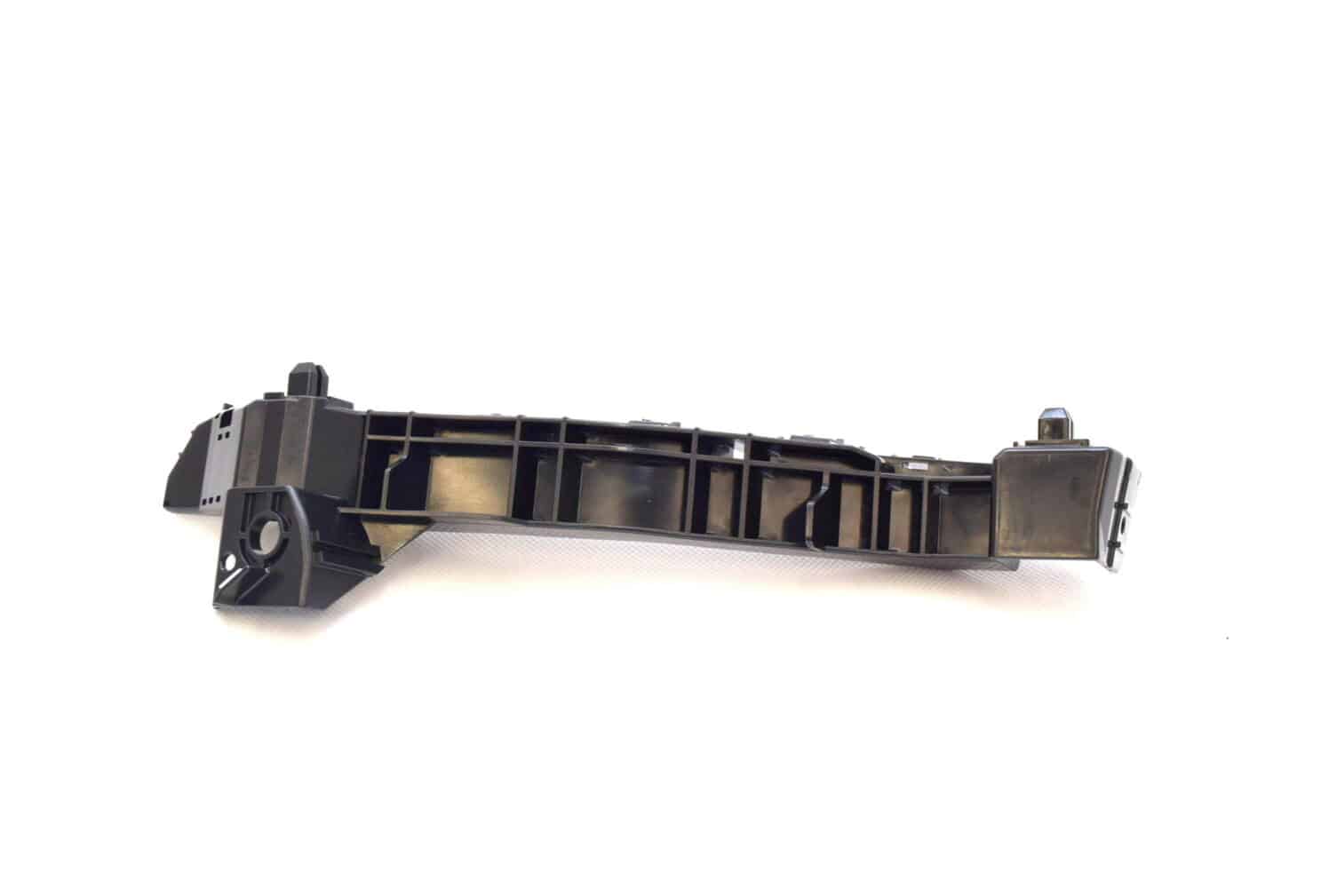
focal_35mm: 40
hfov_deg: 47.9
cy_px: 444
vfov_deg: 33.1
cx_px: 664
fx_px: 1496
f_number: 8
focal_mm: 27
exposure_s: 1/250
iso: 400
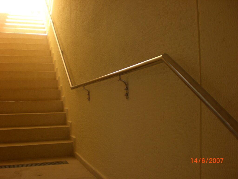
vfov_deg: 37.7
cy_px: 90
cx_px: 119
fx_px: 261
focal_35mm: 38
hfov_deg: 49.0
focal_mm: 6.3
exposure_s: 1/80
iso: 100
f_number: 3.1
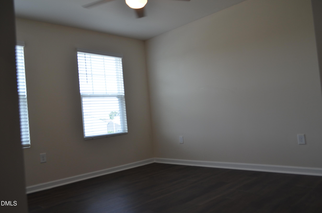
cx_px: 161
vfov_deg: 43.4
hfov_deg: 62.0
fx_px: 268
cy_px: 106
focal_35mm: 30
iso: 280
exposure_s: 1/125
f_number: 5.6
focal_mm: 20
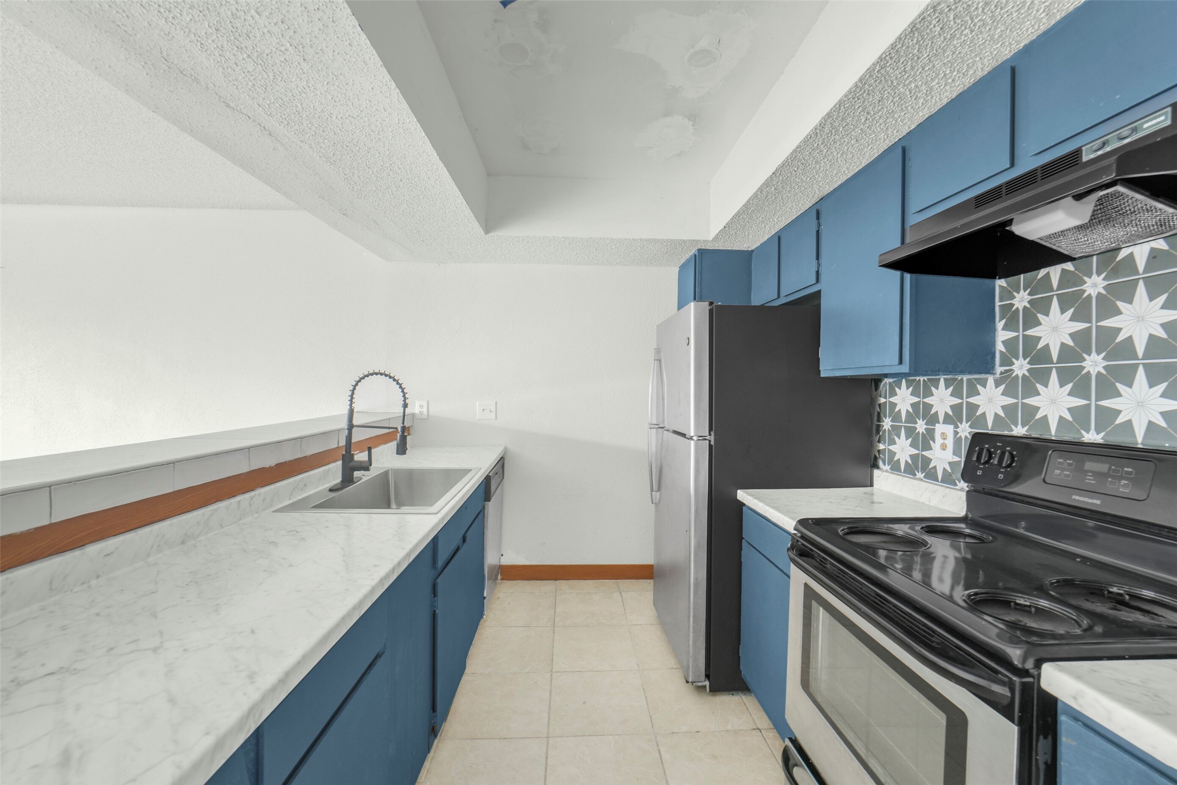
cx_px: 588
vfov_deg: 81.2
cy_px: 392
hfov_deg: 104.2
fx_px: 458
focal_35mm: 14
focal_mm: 14
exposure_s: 1/1.25
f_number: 11
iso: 500
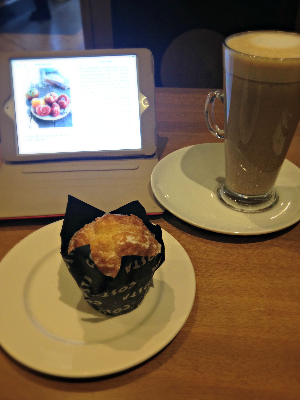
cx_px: 151
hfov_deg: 41.8
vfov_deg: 54.0
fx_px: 393
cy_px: 205
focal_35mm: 34
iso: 100
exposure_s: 1/20
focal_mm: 4.12
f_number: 2.4
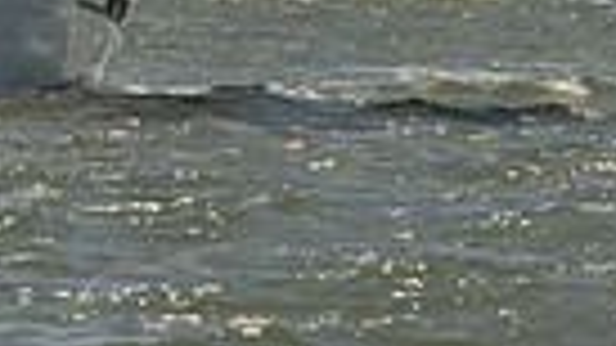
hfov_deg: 1.8
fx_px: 19515
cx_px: 2
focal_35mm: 1195
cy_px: -863
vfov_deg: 1.0
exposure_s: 1/1250
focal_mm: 270
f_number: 11
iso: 280
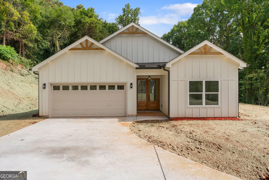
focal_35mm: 22
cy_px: 90
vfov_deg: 56.9
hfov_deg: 78.0
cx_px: 134
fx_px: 166
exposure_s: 1/2500
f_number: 7.1
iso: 640
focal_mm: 22.2
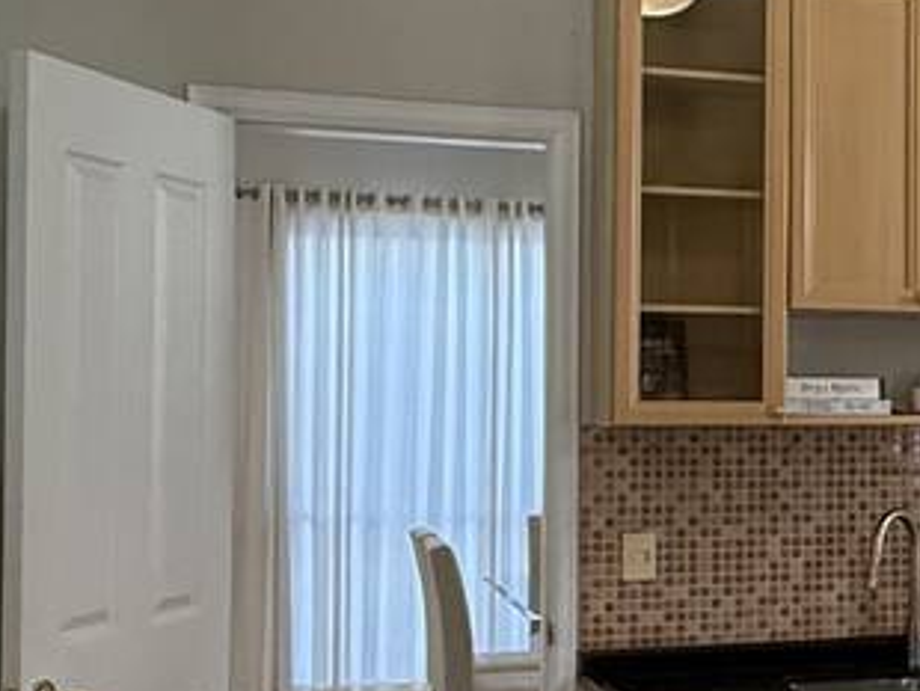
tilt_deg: +1.5
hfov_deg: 27.2
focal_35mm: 65
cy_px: 380
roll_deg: -0.5
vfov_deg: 22.6
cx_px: 1021
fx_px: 1729
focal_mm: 2.22
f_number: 2.2
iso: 320
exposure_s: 1/120
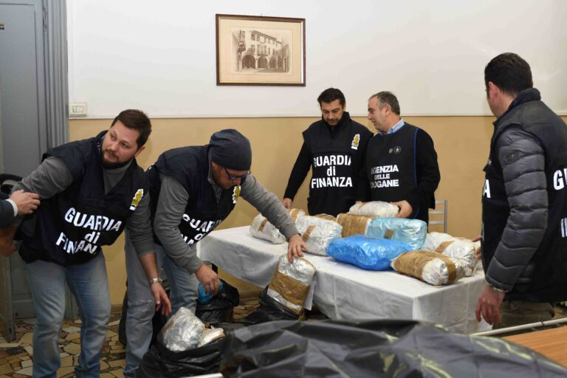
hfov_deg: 53.1
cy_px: 189
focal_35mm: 36
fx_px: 567
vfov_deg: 36.9
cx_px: 284
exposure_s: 1/60
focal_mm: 24
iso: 640
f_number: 4.5
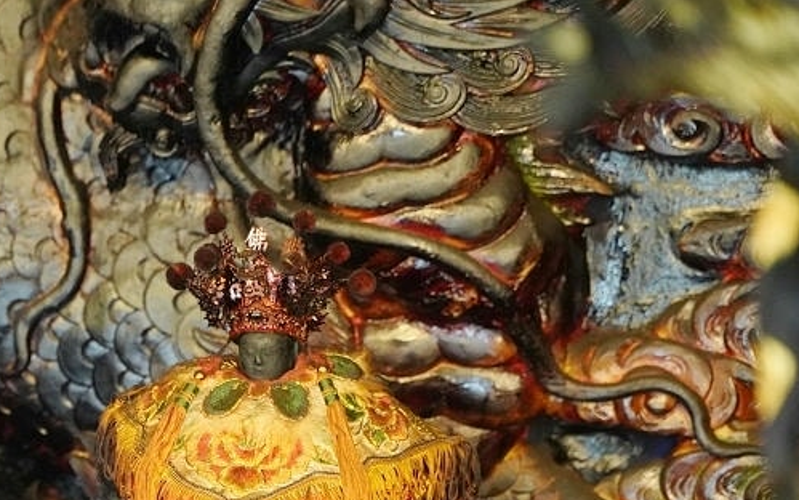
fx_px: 4007
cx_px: -110
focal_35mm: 184
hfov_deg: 11.2
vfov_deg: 7.1
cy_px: 510
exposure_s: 1/160
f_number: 2.8
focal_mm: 75
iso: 4000
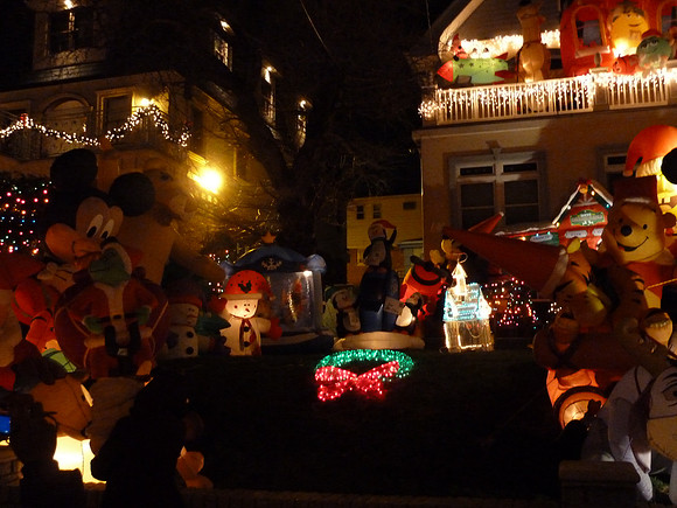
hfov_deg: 50.1
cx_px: 338
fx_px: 724
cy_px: 254
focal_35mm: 37
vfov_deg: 38.7
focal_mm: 6.1
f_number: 3.6
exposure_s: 1/8
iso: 800
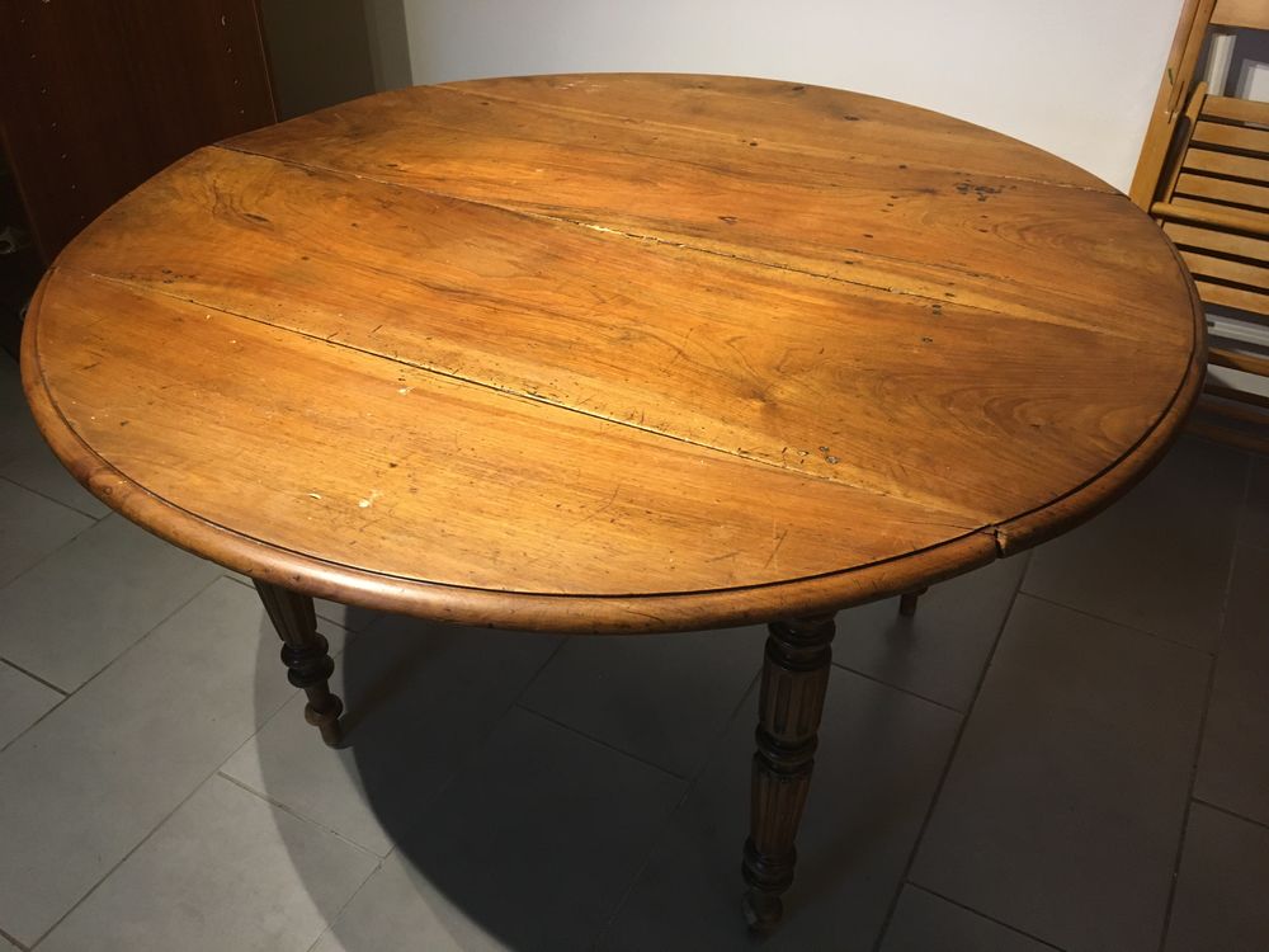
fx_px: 1063
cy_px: 476
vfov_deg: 48.2
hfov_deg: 61.7
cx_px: 634
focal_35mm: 29
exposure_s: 1/33
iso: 200
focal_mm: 4.15
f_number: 2.2
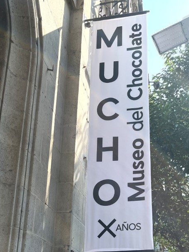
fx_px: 320
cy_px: 196
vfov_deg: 41.4
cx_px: 99
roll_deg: -3.3
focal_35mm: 44
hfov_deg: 32.9
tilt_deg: +19.9
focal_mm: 5.1
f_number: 1.6
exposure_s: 1/827
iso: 50
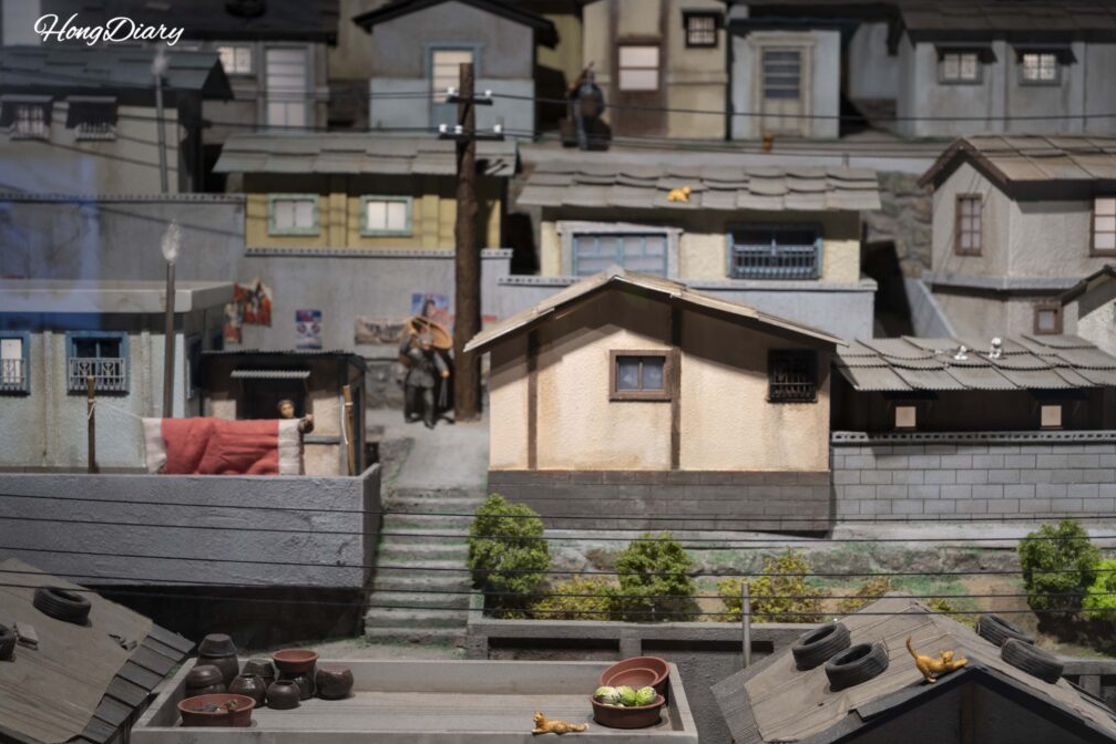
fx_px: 1891
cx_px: 566
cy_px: 371
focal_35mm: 61
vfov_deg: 22.3
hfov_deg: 32.9
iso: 1000
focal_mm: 60
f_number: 5.6
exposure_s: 1/160
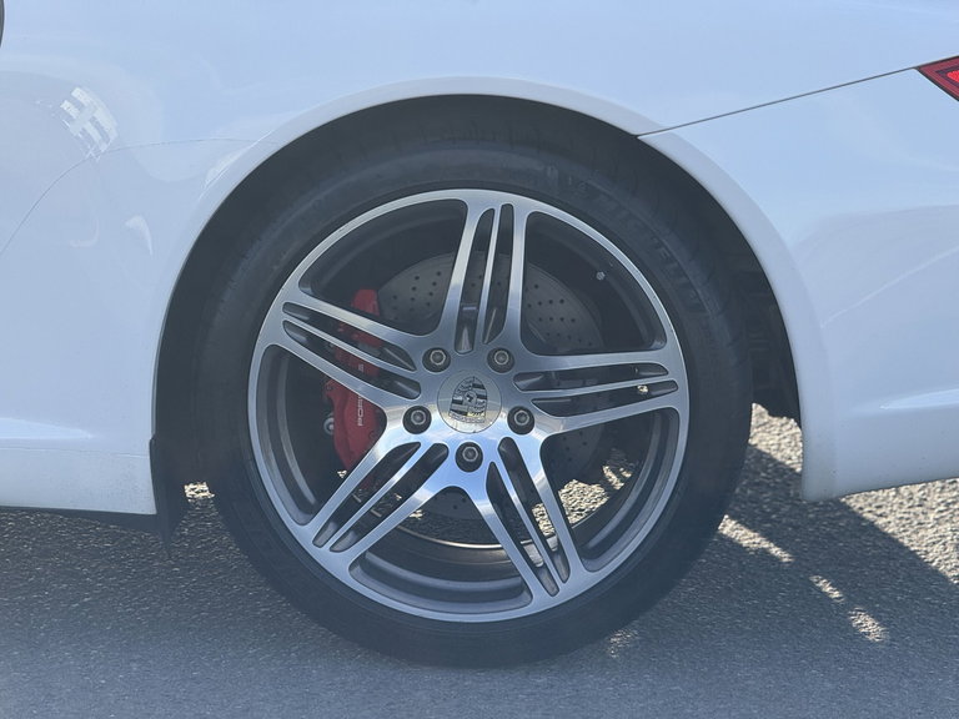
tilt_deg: -10.9
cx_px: 480
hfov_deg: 16.4
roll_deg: +0.3
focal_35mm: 120
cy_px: 360
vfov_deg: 12.3
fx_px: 3324
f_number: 2.8
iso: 50
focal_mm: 15.66
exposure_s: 1/459
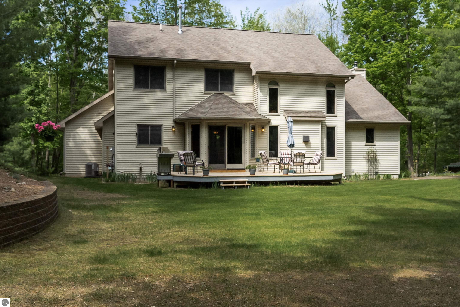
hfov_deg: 54.4
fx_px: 447
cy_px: 154
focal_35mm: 35
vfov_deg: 37.9
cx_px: 230
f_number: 8
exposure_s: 1/2000
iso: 640
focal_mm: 35
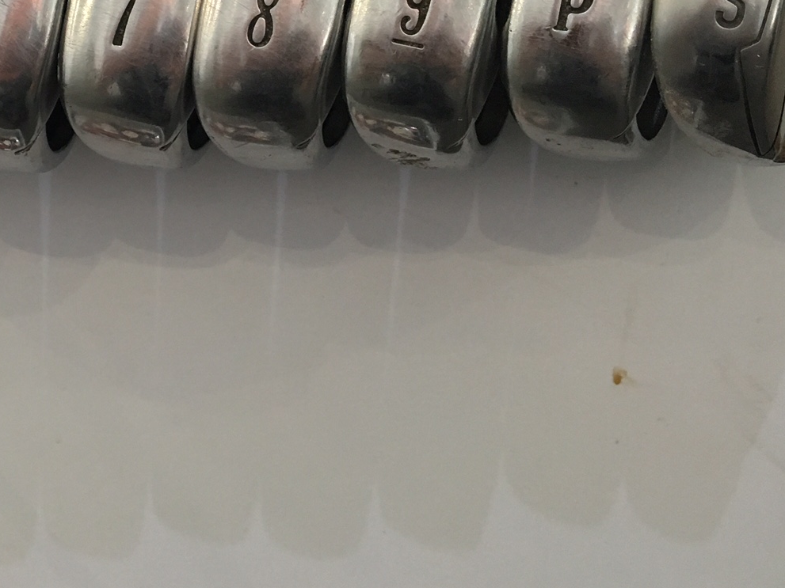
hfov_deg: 31.4
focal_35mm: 59
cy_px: 128
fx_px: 1338
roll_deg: +2.1
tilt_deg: -19.2
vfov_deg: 24.5
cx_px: 107
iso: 125
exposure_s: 1/33
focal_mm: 4.15
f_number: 2.2
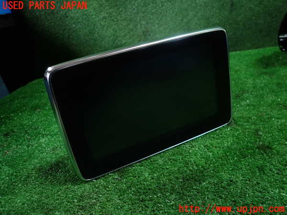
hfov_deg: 69.4
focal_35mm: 25
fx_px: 207
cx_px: 144
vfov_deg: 54.9
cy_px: 108
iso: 200
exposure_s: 1/40
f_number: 2
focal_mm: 4.5
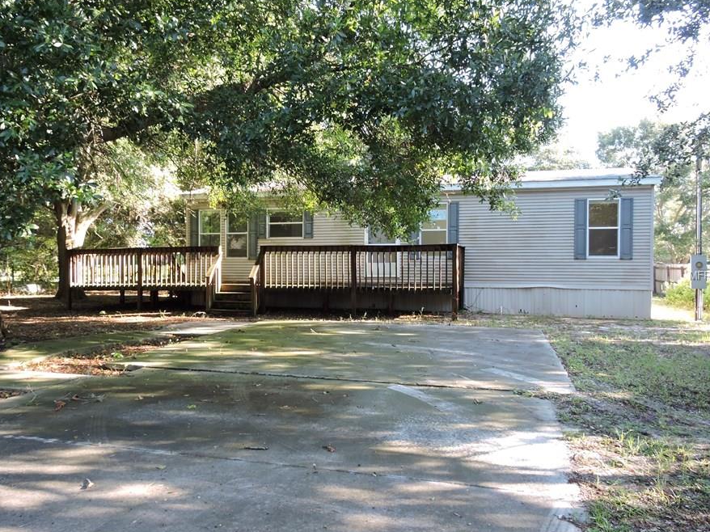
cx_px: 323
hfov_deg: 63.3
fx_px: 574
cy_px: 276
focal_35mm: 28
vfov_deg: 49.7
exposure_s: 1/30
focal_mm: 4.3
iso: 110
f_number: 3.3
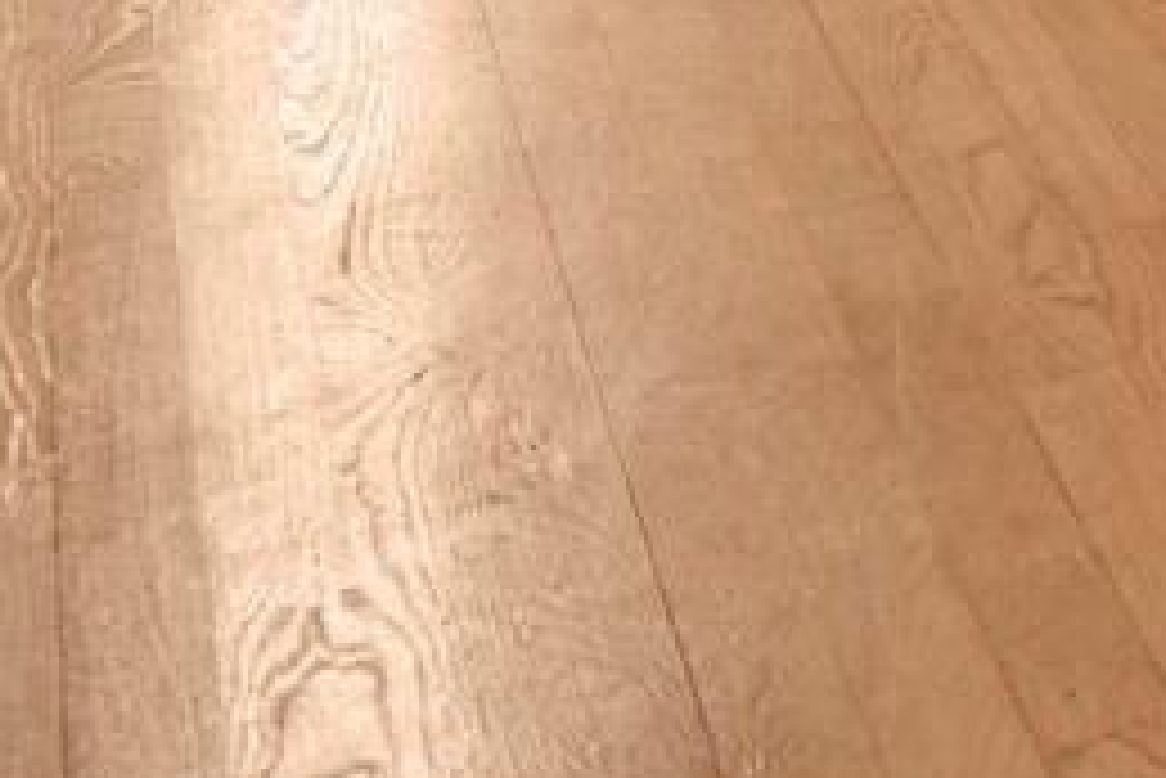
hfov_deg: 11.4
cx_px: 3487
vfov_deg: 9.8
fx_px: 3403
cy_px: -1583
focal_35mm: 105
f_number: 8
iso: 4000
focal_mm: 17
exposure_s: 1/20
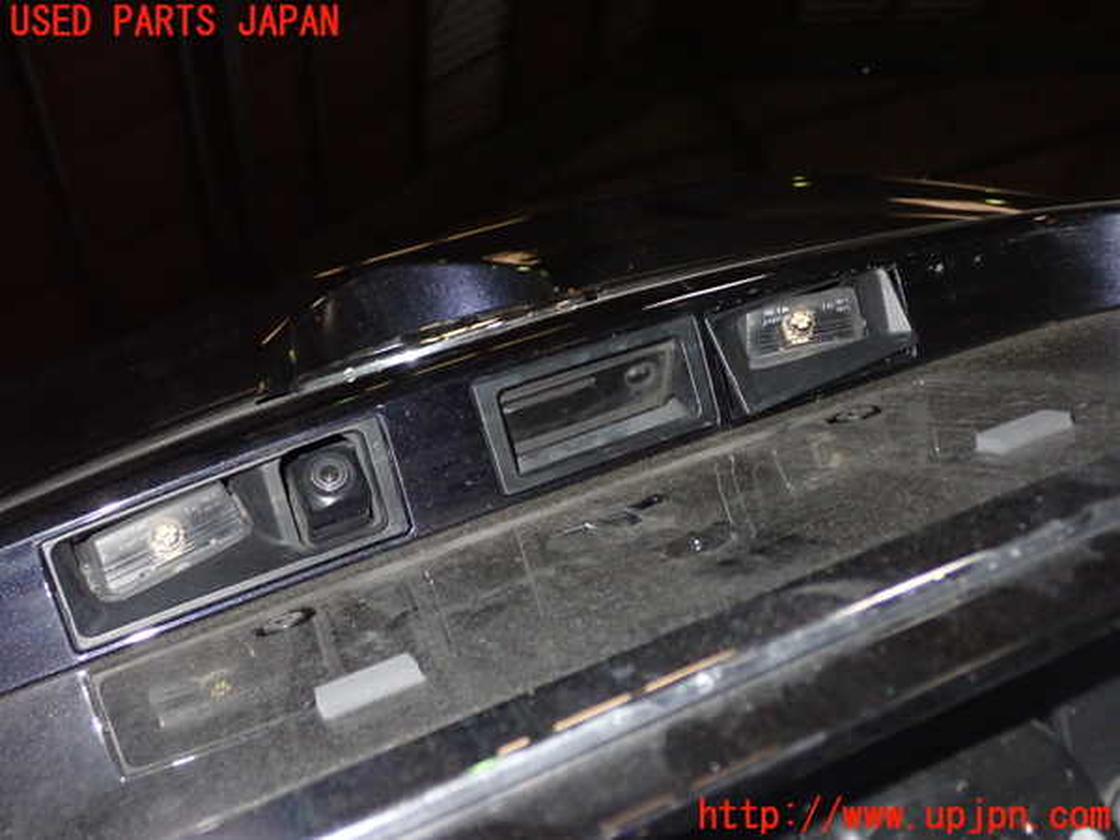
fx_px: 1327
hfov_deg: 45.8
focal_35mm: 41
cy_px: 420
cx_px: 560
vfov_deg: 35.1
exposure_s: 1/40
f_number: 8
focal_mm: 7.31
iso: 800
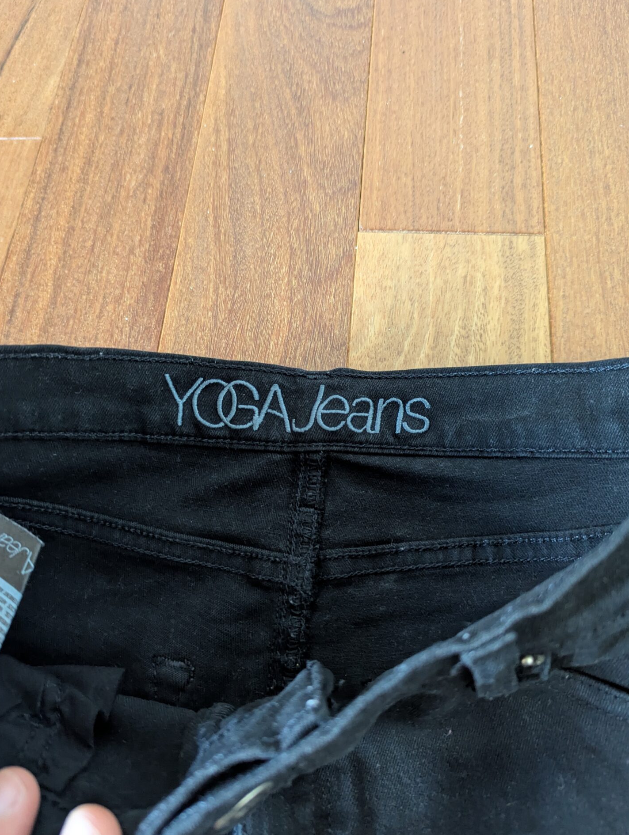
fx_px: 628
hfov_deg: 53.2
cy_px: 412
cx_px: 302
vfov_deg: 67.2
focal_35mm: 26
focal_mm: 6.81
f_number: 1.85
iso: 1445
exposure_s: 1/57.5
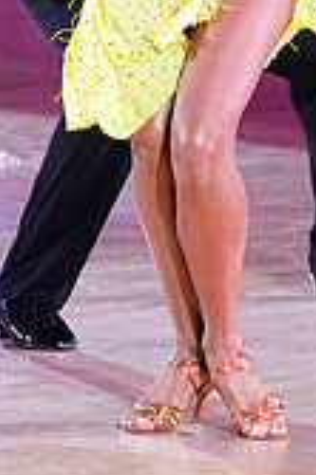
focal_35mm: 536
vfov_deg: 3.8
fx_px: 7071
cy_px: -270
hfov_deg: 2.6
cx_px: 204
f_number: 6.3
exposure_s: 1/320
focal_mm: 154
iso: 5000
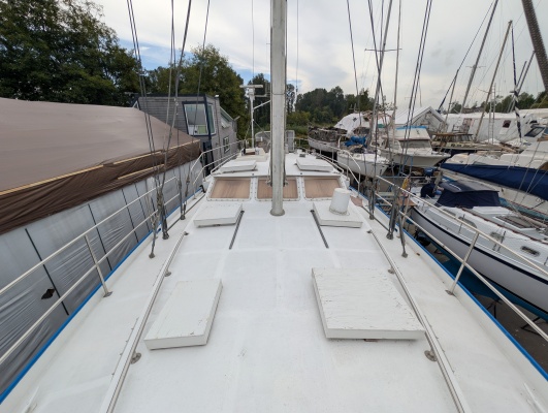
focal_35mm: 12
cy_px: 206
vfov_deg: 94.7
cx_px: 274
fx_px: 190
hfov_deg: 110.4
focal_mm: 2.02
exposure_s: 1/3268
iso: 51
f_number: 1.7
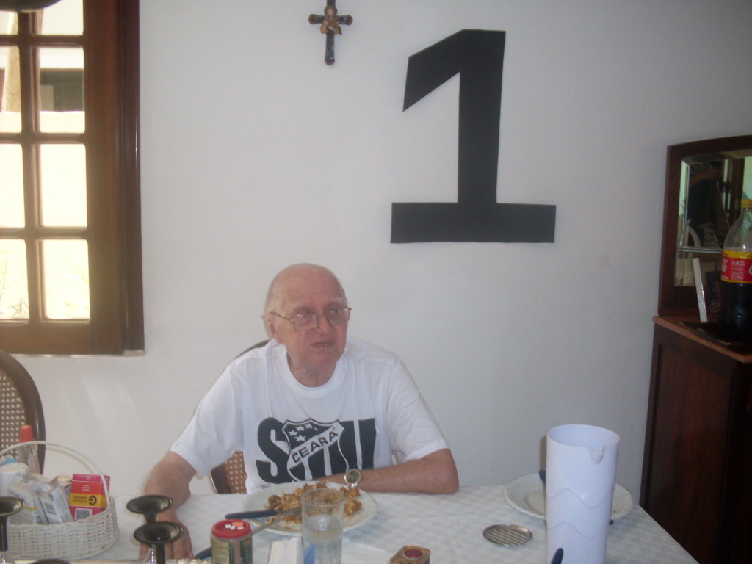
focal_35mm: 38
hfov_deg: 49.0
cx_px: 376
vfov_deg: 37.7
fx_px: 826
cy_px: 282
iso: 100
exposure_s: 1/45
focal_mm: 6.3
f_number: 2.8
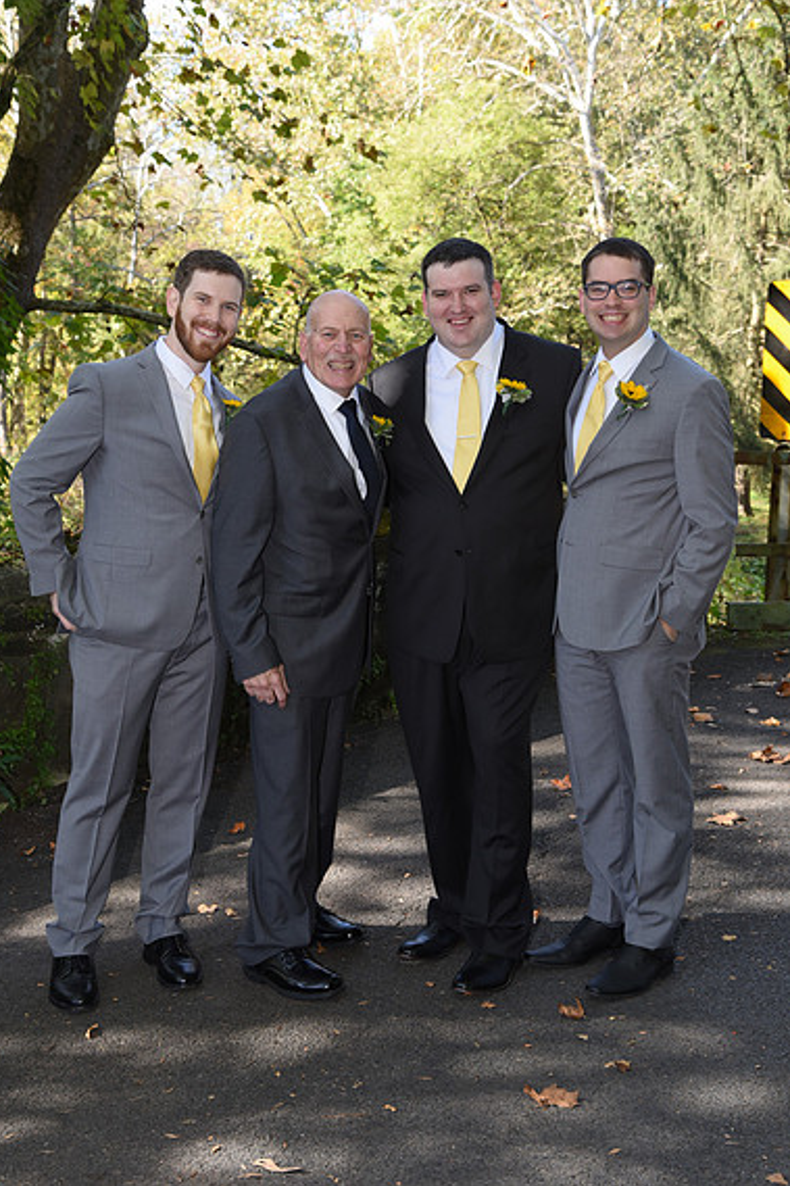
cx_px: 391
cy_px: 584
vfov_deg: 38.9
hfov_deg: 26.5
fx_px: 1680
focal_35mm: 51
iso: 640
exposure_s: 1/200
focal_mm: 50
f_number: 6.3
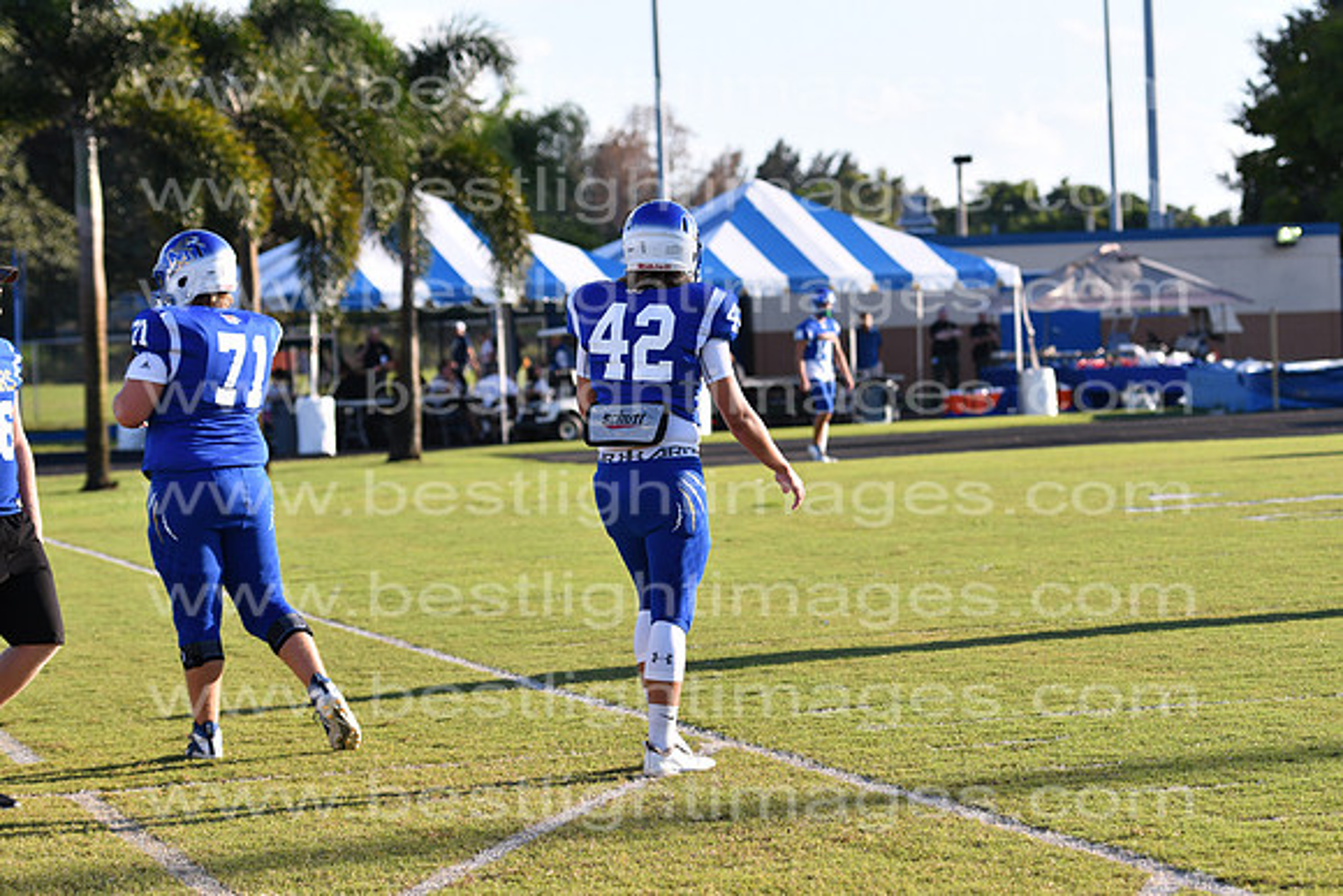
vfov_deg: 10.6
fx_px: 4813
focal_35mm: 129
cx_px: 672
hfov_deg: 15.9
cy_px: 448
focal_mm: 86
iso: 200
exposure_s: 1/1250
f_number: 4
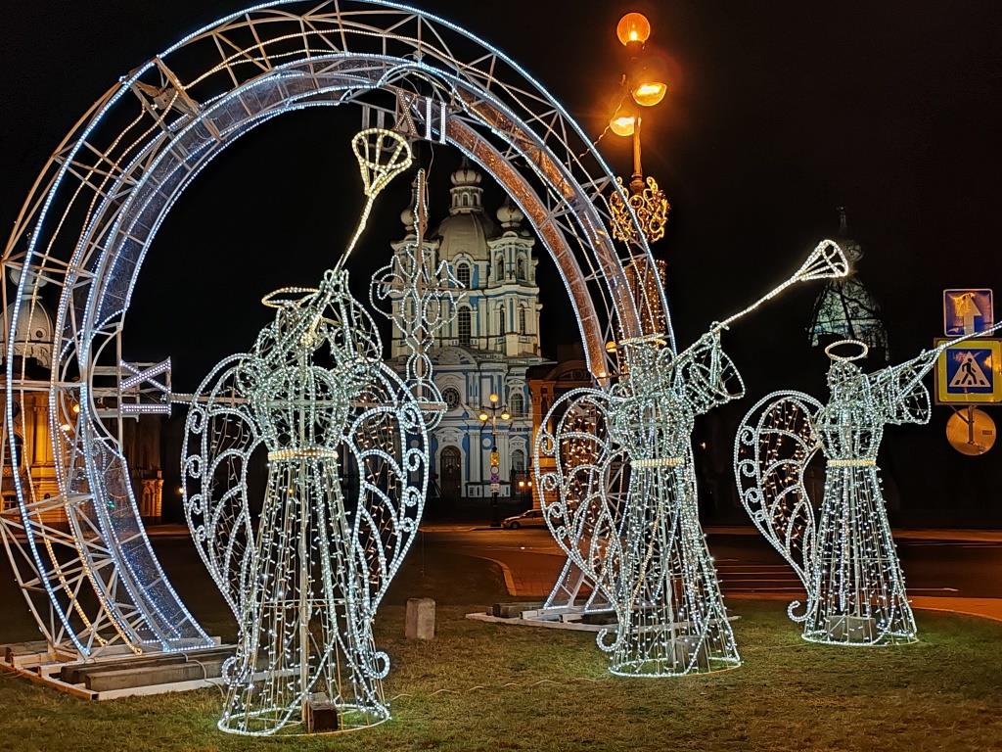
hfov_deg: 45.8
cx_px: 501
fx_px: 1187
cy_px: 376
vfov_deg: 35.1
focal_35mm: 41
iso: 500
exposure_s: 1/100
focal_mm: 6.12
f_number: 1.9
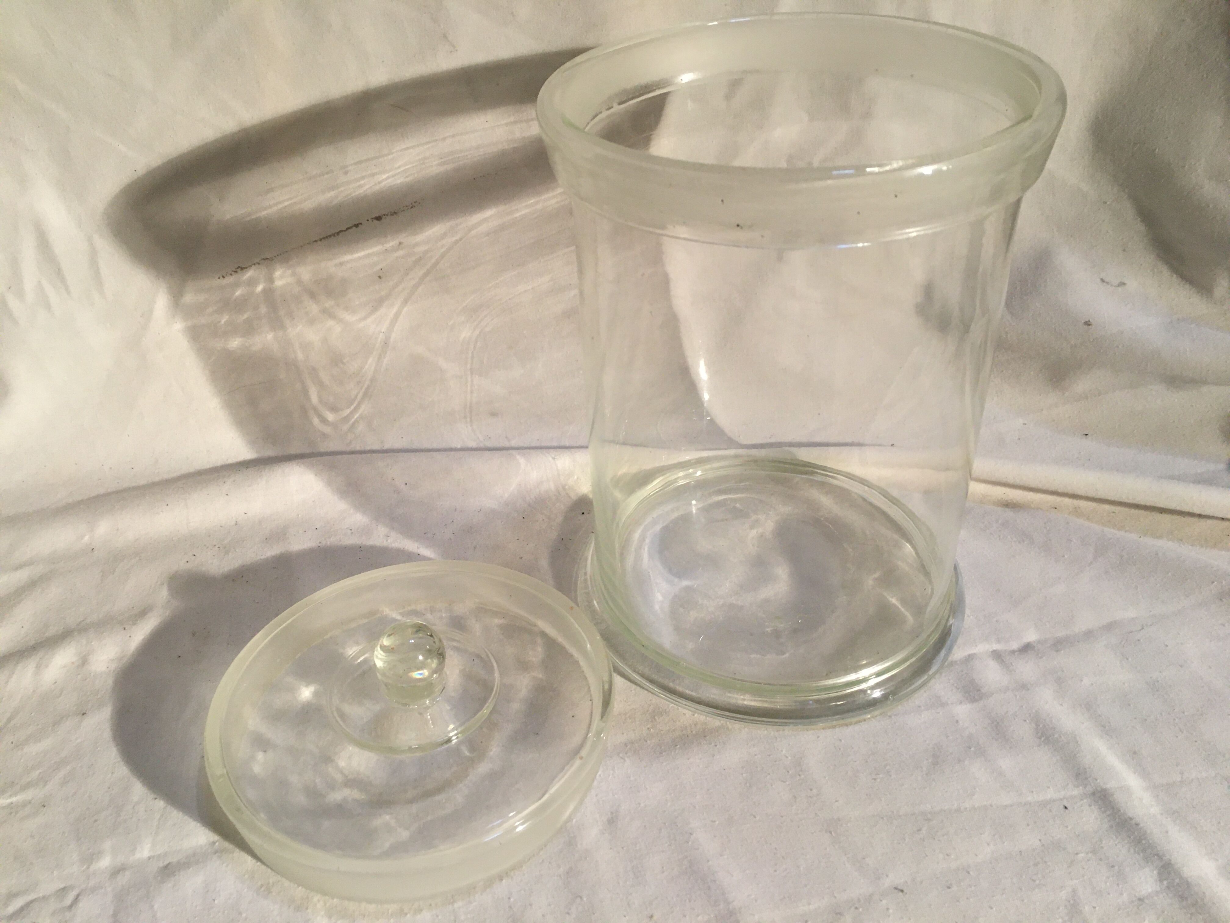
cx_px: 615
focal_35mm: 29
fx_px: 1030
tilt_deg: -38.9
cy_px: 462
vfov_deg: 48.2
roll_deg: +1.9
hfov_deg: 61.7
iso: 125
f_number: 2.2
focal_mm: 4.15
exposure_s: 1/33
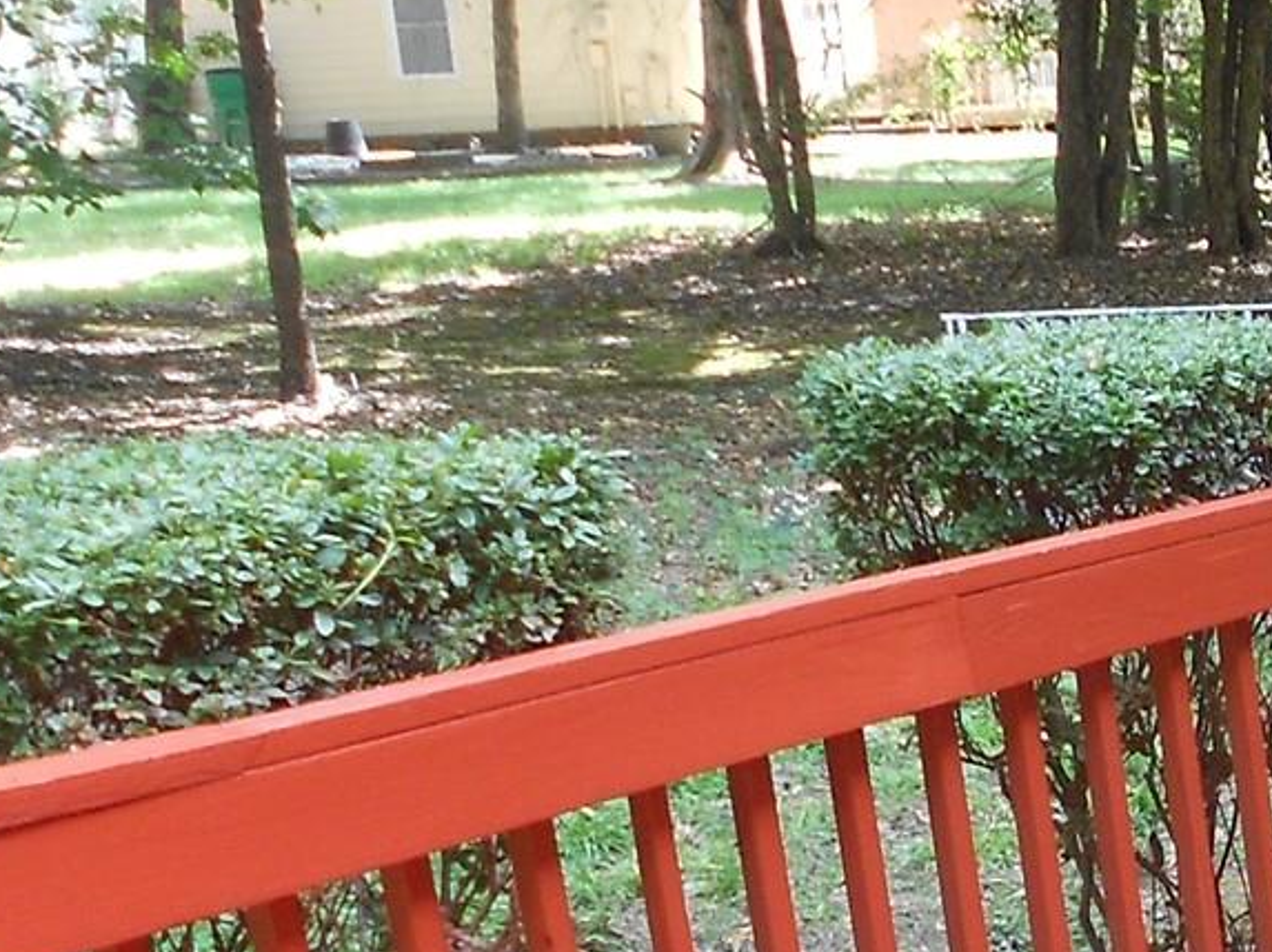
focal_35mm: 93
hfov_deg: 18.8
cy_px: 905
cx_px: 1854
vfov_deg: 15.6
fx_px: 3415
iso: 80
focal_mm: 4.6
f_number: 3.2
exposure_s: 1/30
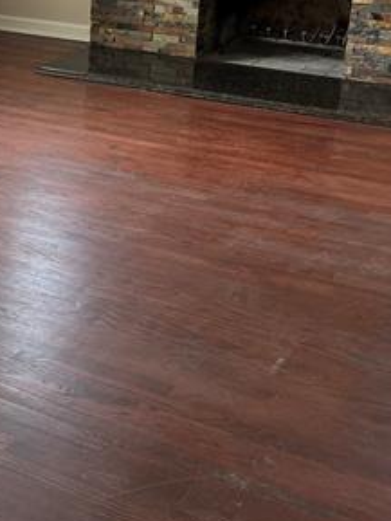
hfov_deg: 19.8
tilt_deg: -18.5
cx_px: -99
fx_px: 1038
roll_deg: +1.8
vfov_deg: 27.8
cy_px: 142
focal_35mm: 69
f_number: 1.6
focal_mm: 5.1
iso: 100
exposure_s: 1/121
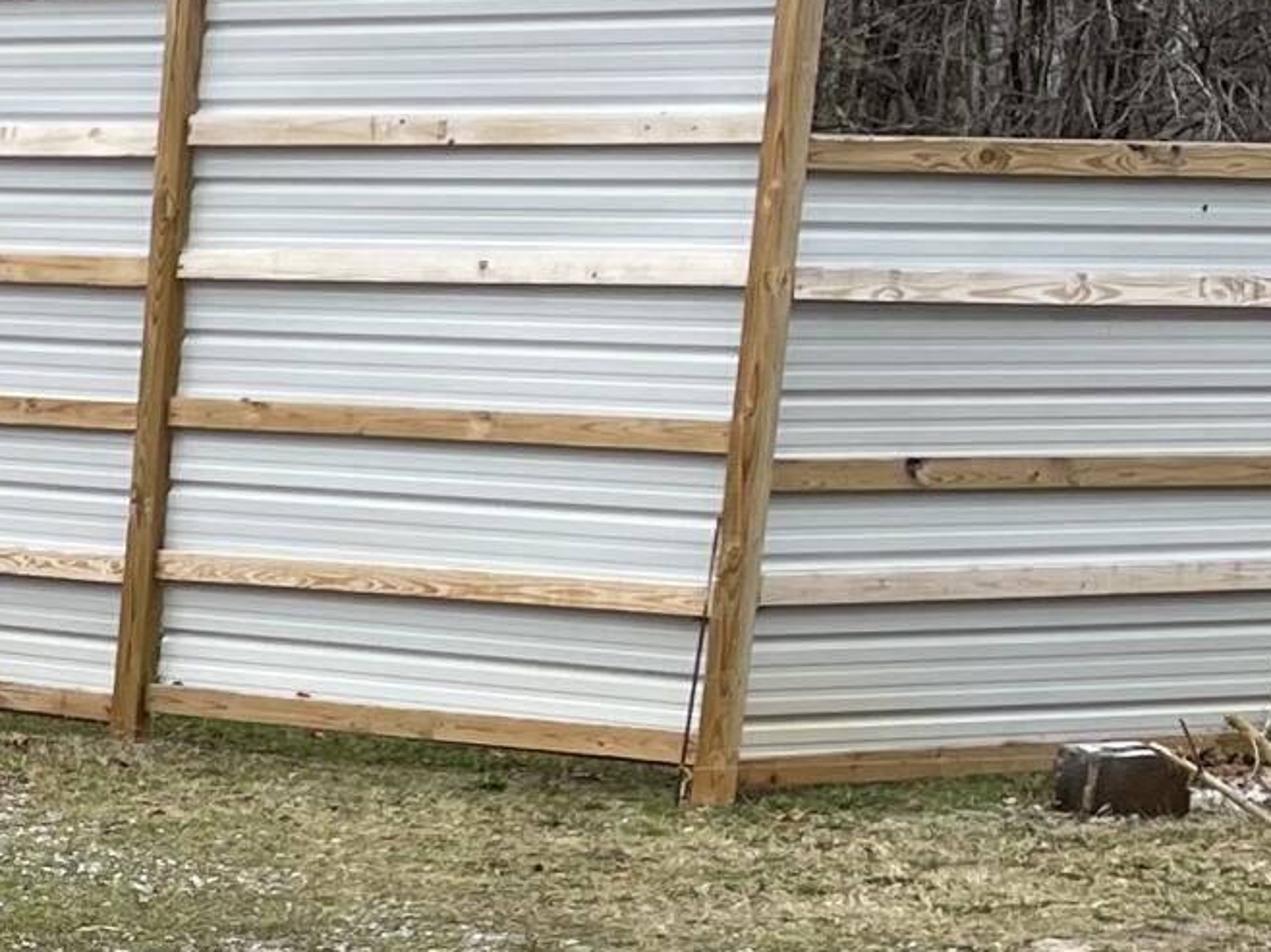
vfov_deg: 12.6
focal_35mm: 114
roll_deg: -1.4
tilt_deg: -13.6
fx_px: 4184
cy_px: 1188
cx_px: -952
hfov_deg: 15.2
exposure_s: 1/1130
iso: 32
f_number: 1.6
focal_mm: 5.1
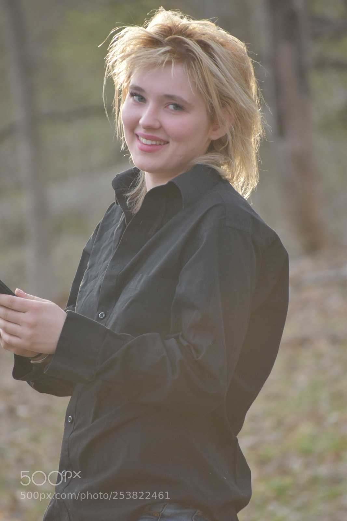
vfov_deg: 6.9
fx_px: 4336
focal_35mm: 300
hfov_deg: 4.6
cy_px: 260
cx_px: 174
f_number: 5.6
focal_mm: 200
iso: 800
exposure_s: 1/200
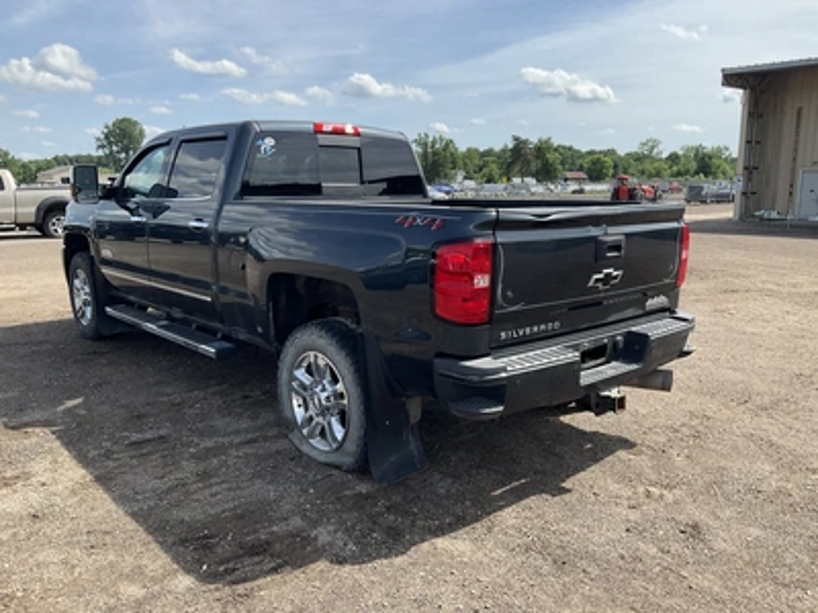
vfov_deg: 48.2
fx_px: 685
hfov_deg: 61.7
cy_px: 306
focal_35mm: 29
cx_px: 409
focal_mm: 3
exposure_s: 1/1311
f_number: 1.8
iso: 25
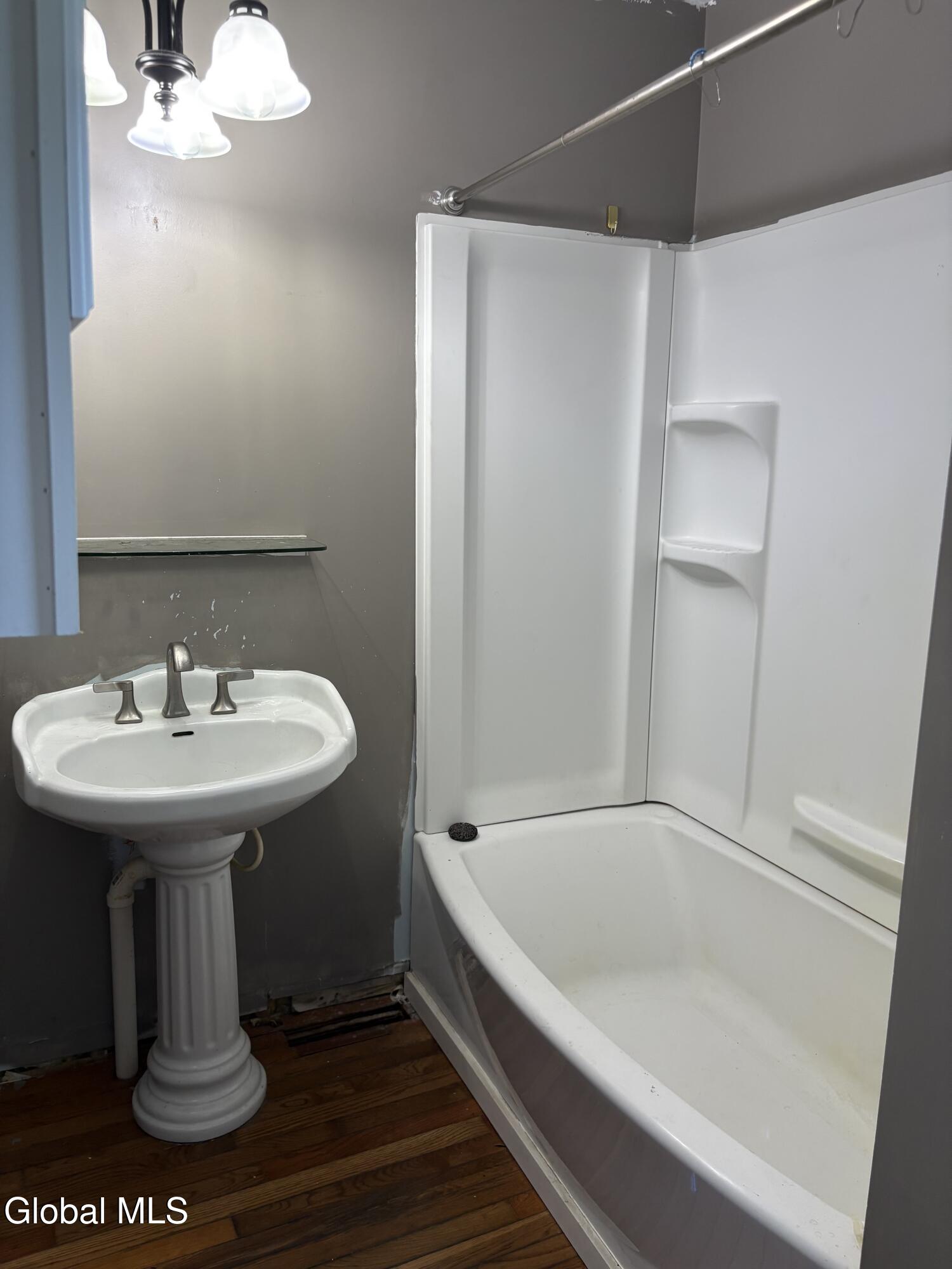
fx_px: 953
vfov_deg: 67.3
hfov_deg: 53.1
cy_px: 634
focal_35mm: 26
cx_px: 476
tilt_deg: -10.0
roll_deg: -1.7
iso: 125
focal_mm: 5.96
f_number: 1.6
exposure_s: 1/60
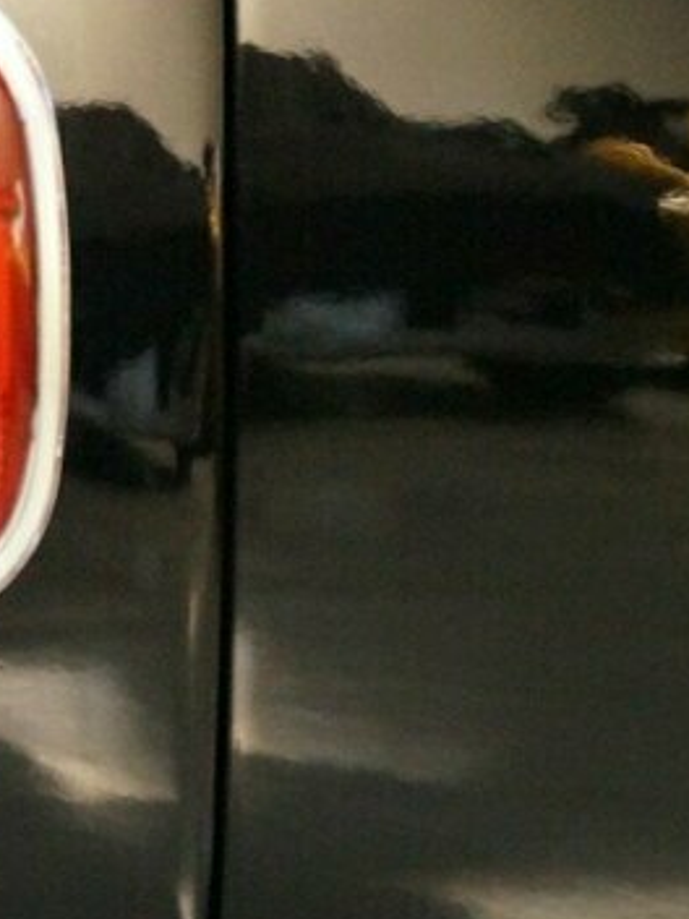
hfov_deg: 12.2
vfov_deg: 18.2
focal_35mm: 108
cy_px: 560
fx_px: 2866
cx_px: -686
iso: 3200
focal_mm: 22
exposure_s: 1/80
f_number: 3.5
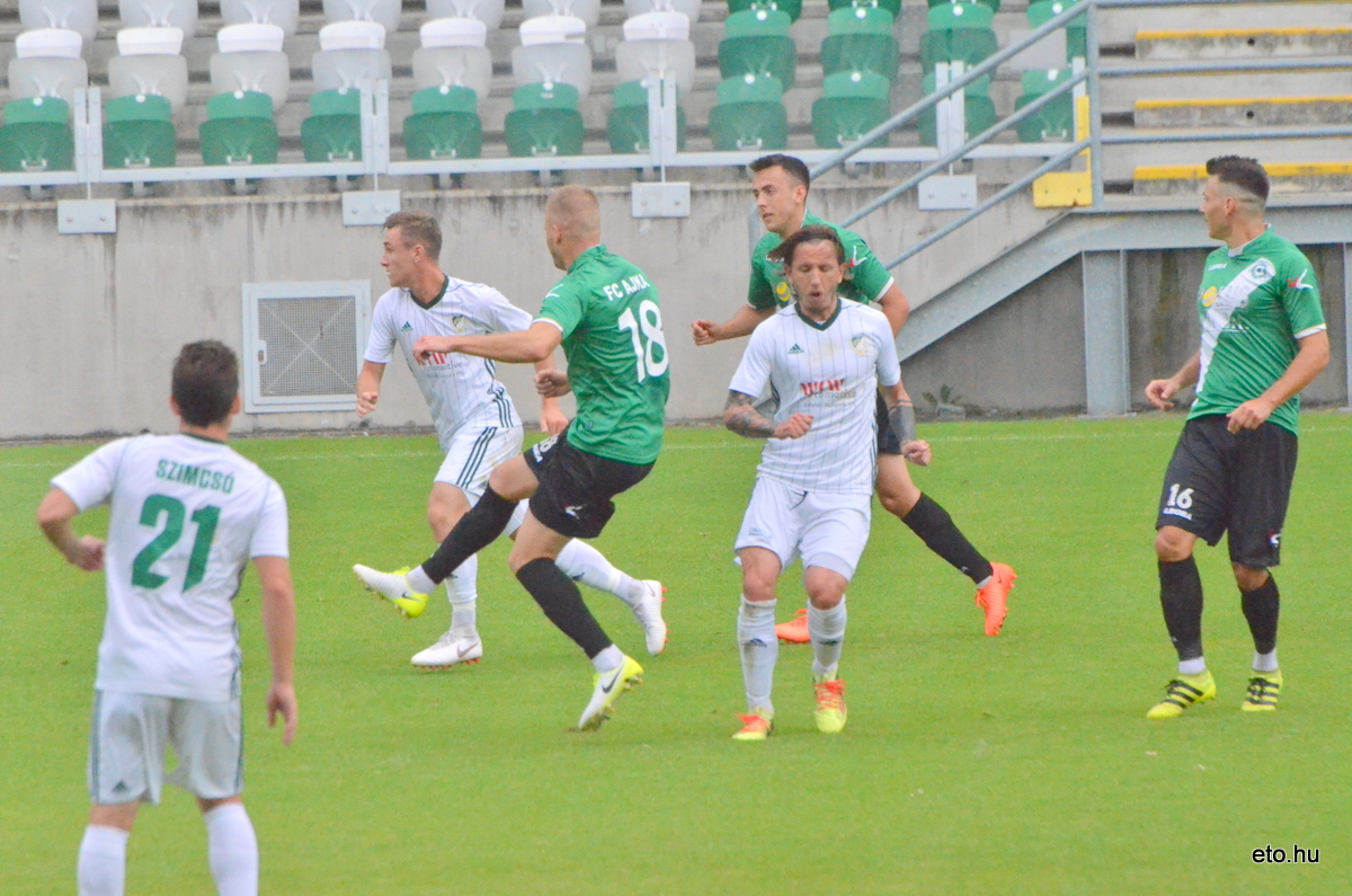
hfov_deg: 4.6
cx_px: 676
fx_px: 16866
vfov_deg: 3.0
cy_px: 448
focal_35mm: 450
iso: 6400
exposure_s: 1/5000
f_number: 9
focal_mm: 300
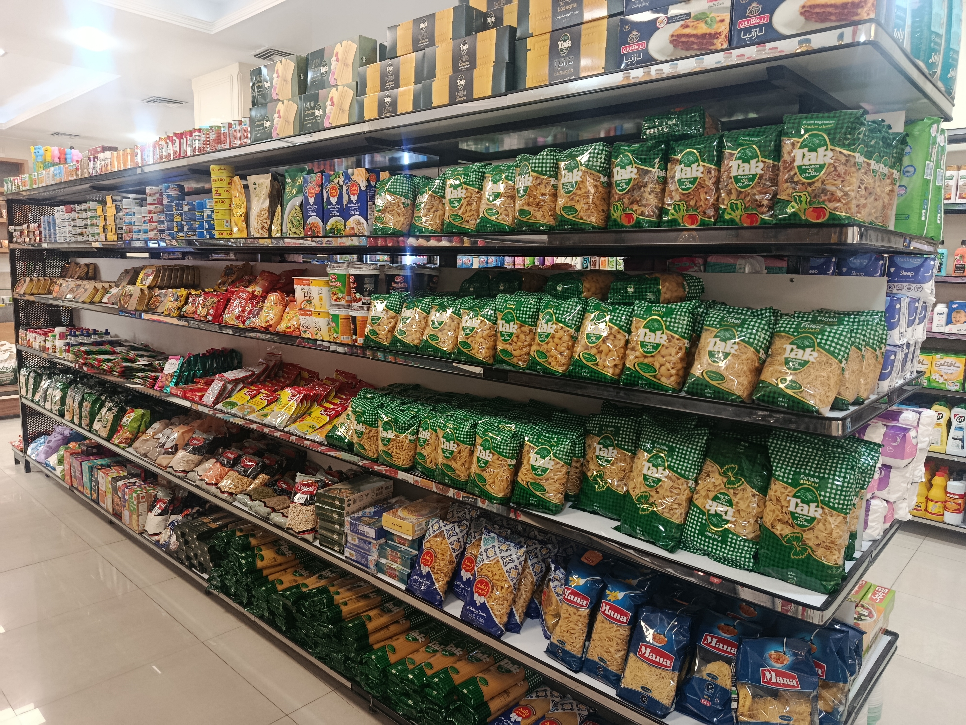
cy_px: 362
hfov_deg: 71.6
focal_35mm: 24
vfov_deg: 56.8
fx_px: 670
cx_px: 483
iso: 731
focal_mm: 5.24
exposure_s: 1/50
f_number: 1.7
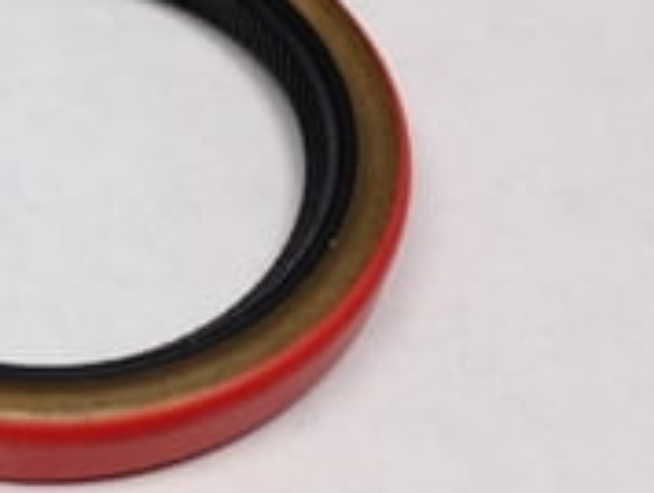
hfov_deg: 28.2
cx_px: 22
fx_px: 1230
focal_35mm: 65
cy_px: 178
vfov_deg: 22.6
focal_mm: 4.12
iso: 50
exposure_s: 1/30
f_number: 2.4
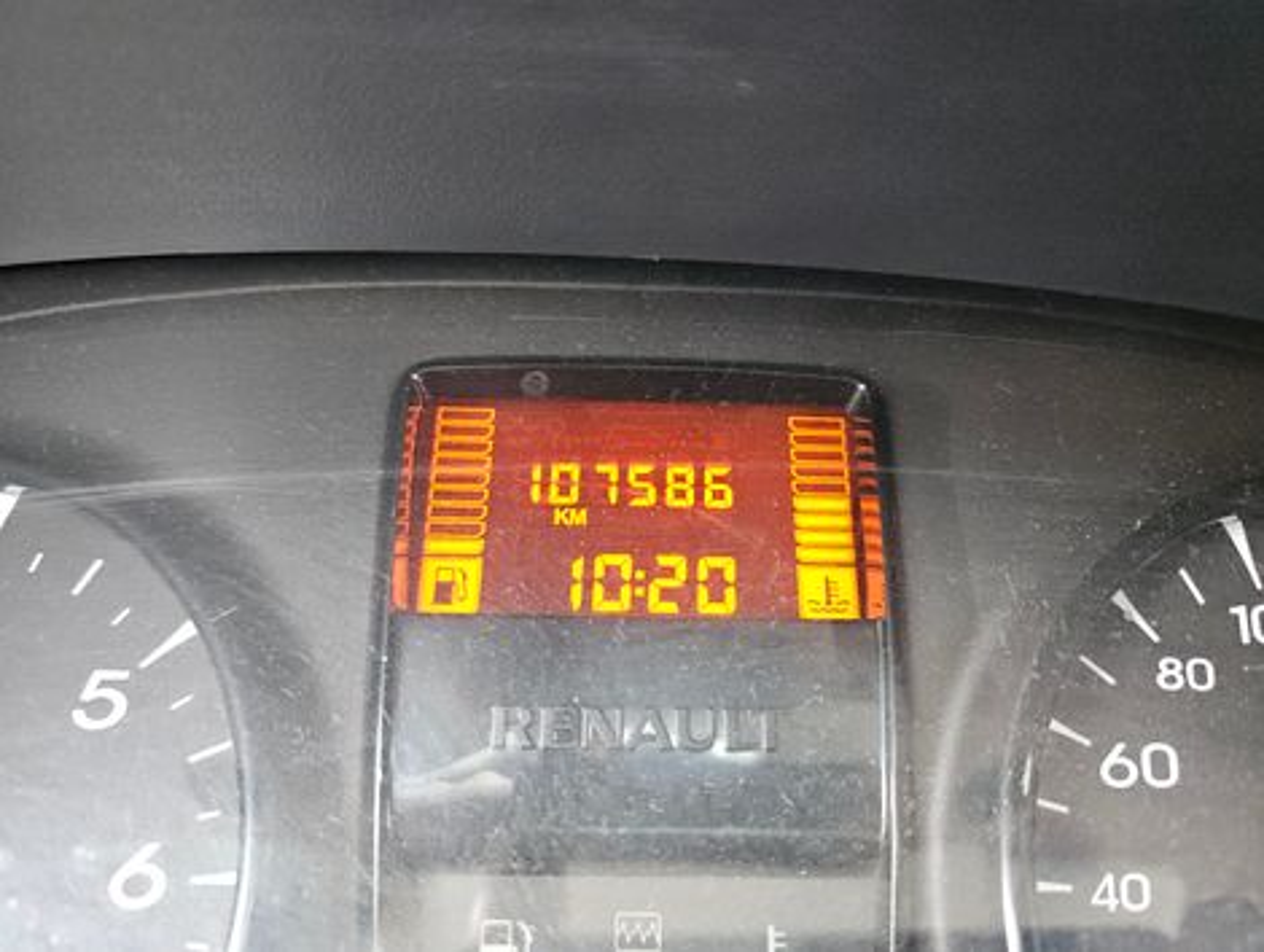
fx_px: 841
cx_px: 632
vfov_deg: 59.0
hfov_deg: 73.8
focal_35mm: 23
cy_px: 476
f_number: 1.8
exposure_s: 1/120
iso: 800
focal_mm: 5.4
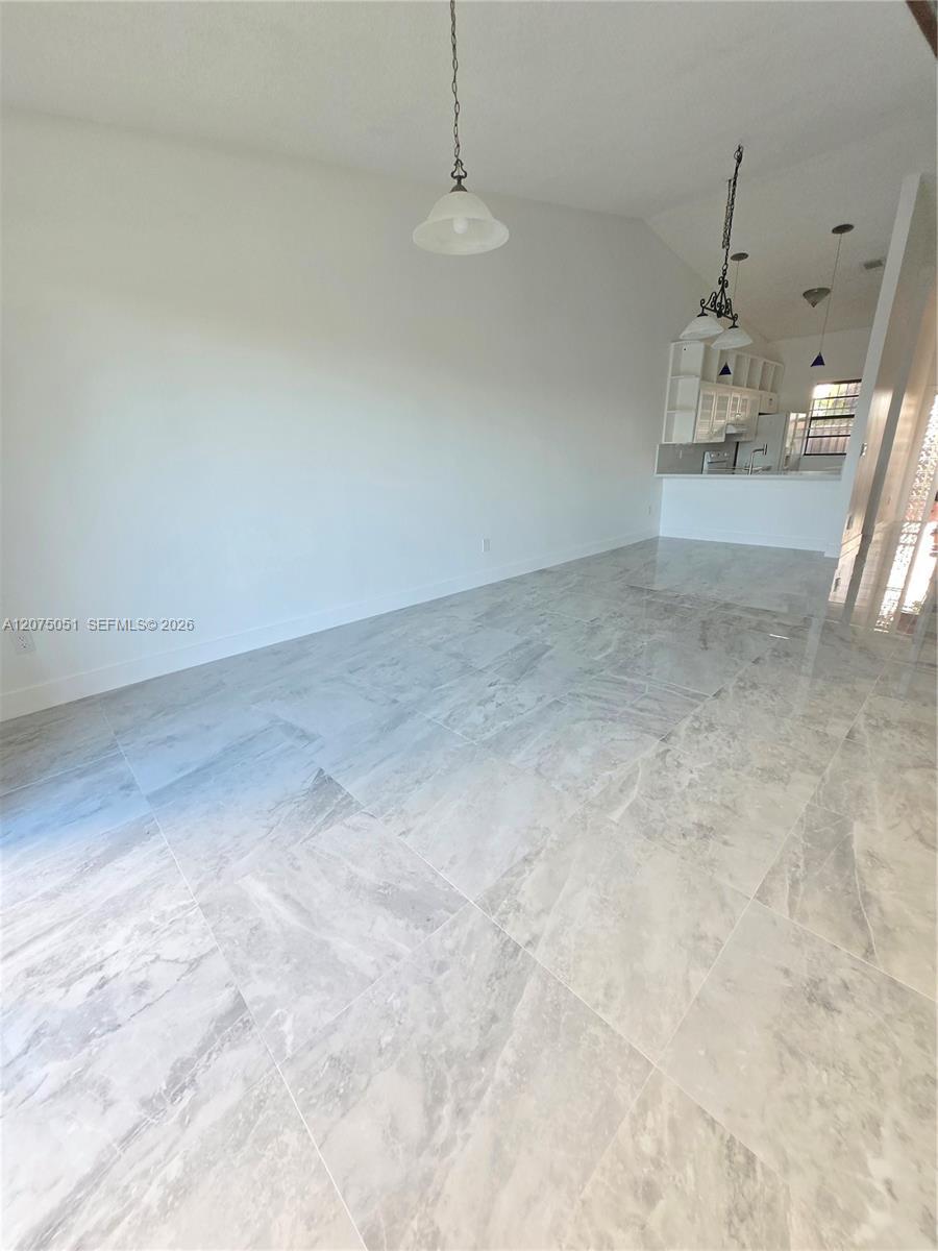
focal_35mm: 13
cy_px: 626
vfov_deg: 106.2
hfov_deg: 89.9
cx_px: 469
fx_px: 470
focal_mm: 1.7
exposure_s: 1/60
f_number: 2.2
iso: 100
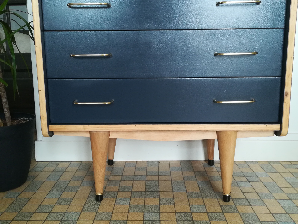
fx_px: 310
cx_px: 149
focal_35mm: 36
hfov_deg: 51.4
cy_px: 112
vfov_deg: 39.7
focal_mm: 3.83
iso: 200
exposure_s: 1/33.3
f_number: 2.2
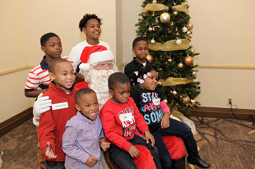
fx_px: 241
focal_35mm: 34
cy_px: 84
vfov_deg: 38.8
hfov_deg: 55.8
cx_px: 128
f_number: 4
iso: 1600
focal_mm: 34
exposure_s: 1/100
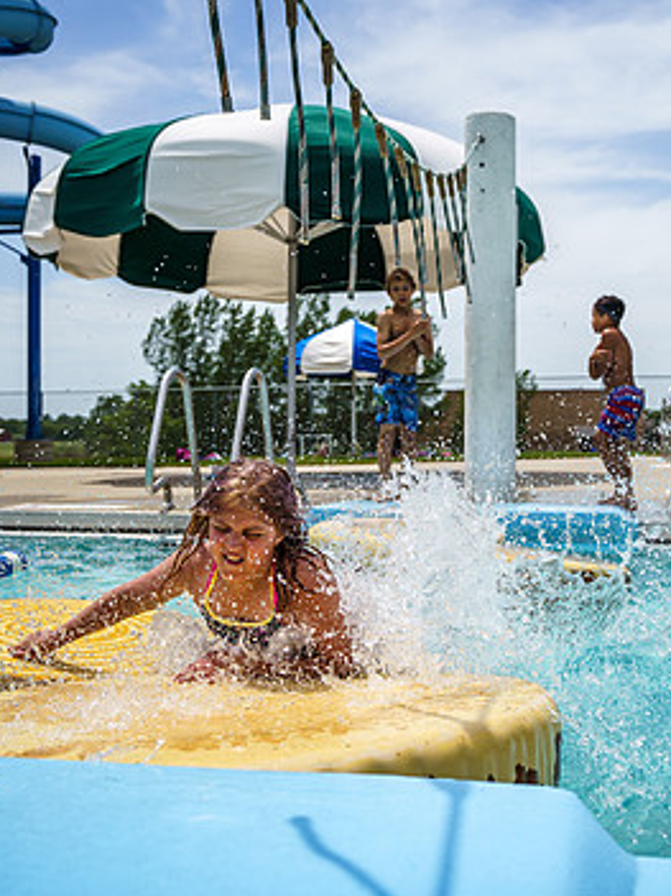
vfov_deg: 46.8
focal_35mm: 40
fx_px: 1034
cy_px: 421
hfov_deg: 35.5
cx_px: 464
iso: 100
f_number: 2.8
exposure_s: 1/4000
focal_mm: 24
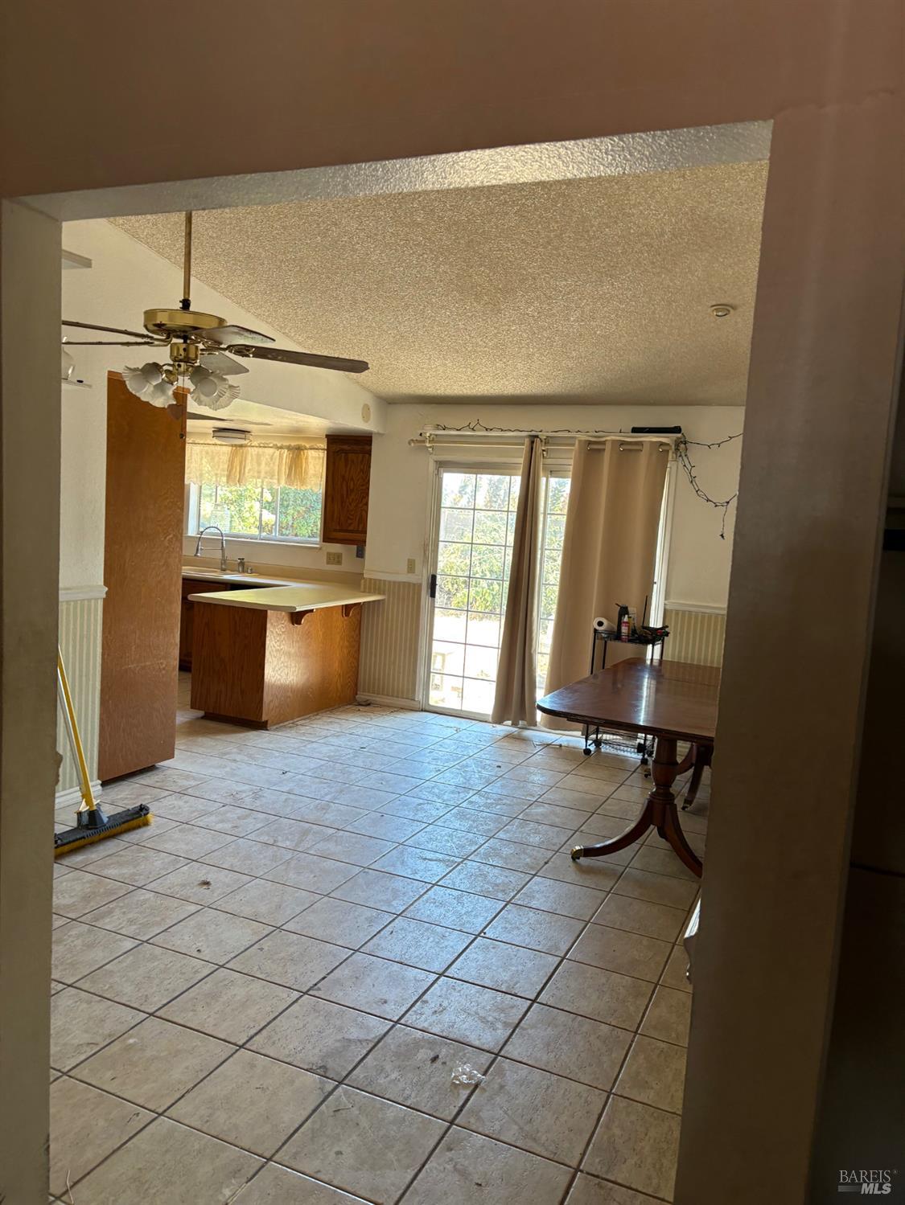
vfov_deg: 67.3
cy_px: 602
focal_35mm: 26
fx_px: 906
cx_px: 452
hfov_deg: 53.1
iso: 100
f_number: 1.6
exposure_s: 1/120
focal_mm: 5.96
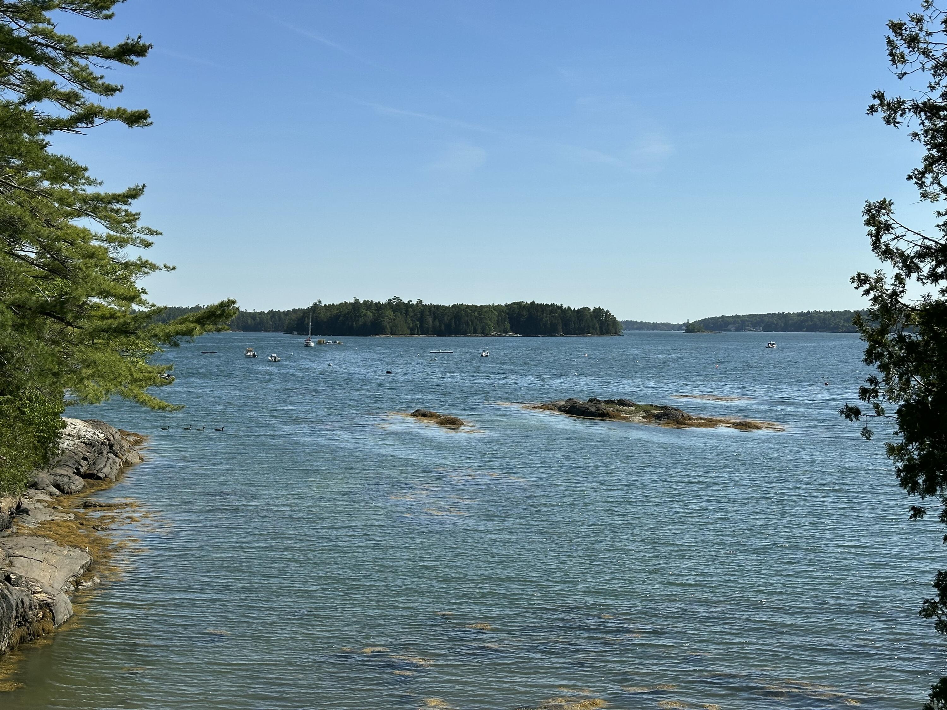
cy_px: 355
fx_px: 1313
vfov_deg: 30.3
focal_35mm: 48
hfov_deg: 39.7
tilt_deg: -0.9
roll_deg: +0.1
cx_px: 474
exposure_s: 1/6211
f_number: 1.78
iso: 64
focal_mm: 6.86
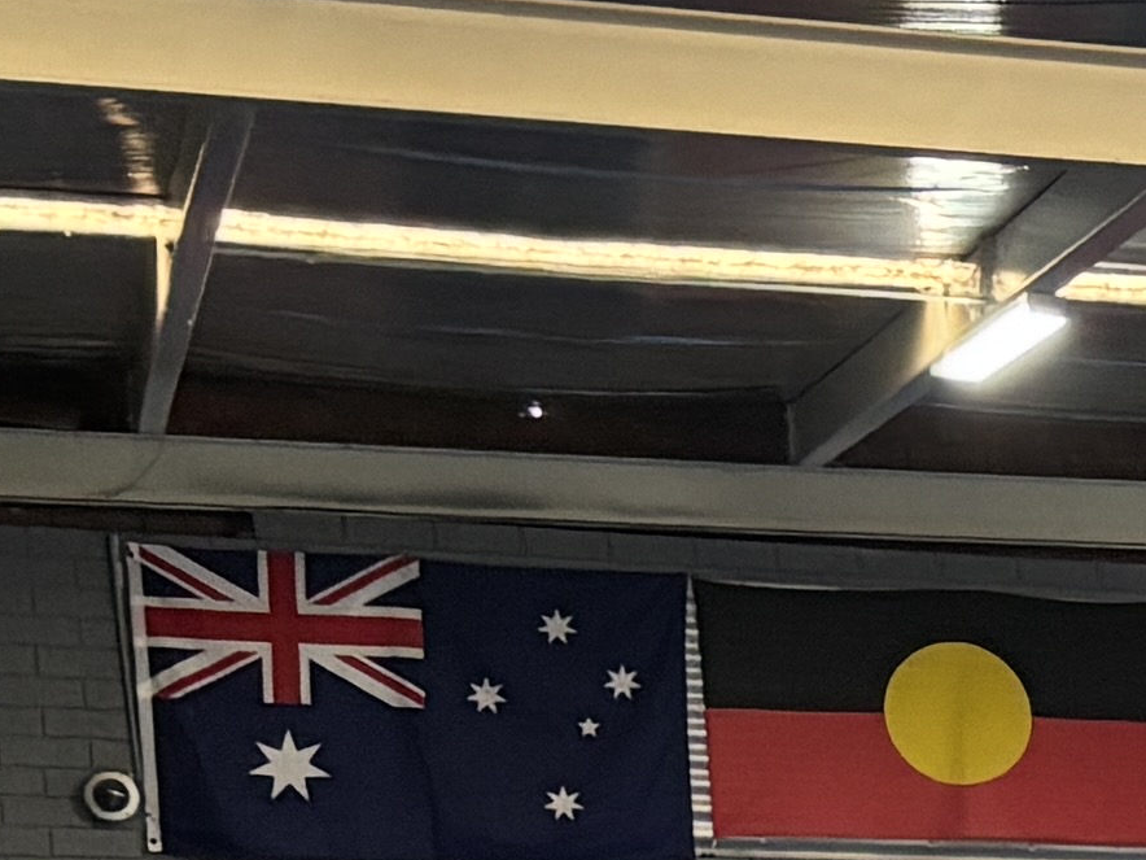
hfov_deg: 9.9
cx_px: 3005
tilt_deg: -9.2
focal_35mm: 168
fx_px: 5562
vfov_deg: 8.2
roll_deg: -0.8
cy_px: 1998
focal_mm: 5.96
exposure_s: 1/33
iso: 400
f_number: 1.6
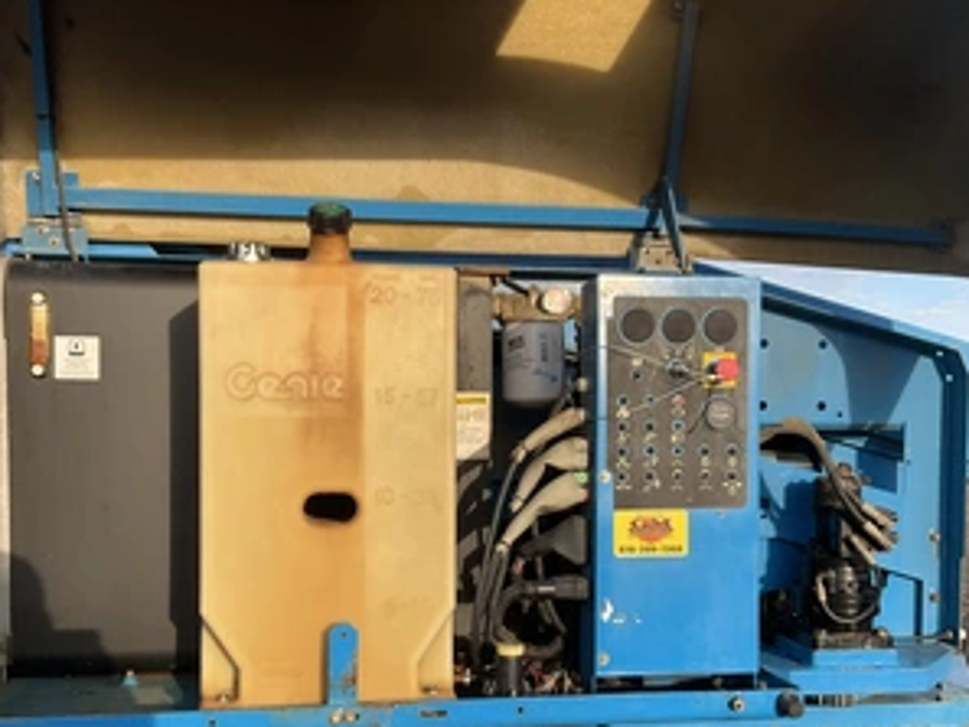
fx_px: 1092
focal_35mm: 39
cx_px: 470
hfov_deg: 47.8
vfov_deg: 36.7
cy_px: 443
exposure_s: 1/719
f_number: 1.8
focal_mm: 3
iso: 25
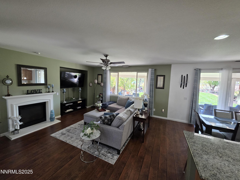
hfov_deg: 106.2
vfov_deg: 89.9
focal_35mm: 13
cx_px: 120
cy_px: 90
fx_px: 90
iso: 250
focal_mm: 2.2
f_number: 1.9
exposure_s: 1/120
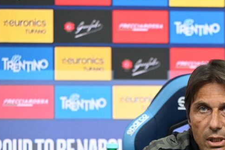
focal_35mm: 263
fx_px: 1643
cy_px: 140
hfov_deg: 7.8
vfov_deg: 5.2
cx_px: 230
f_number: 3.2
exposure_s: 1/200
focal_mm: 125
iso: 3200
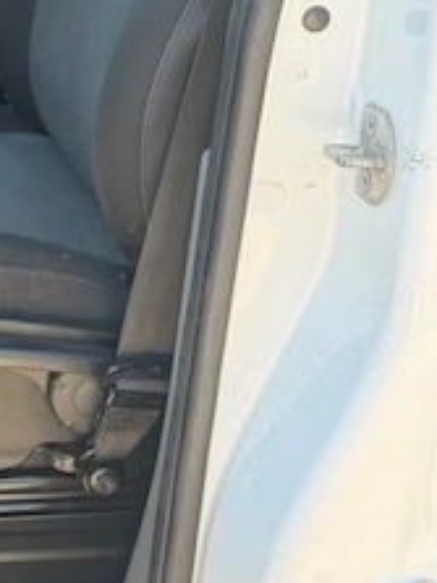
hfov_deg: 15.2
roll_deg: +2.9
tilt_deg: -9.4
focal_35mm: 86
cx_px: -317
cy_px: -21
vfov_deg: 21.8
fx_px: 1449
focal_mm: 6.76
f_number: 1.78
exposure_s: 1/294
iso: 80
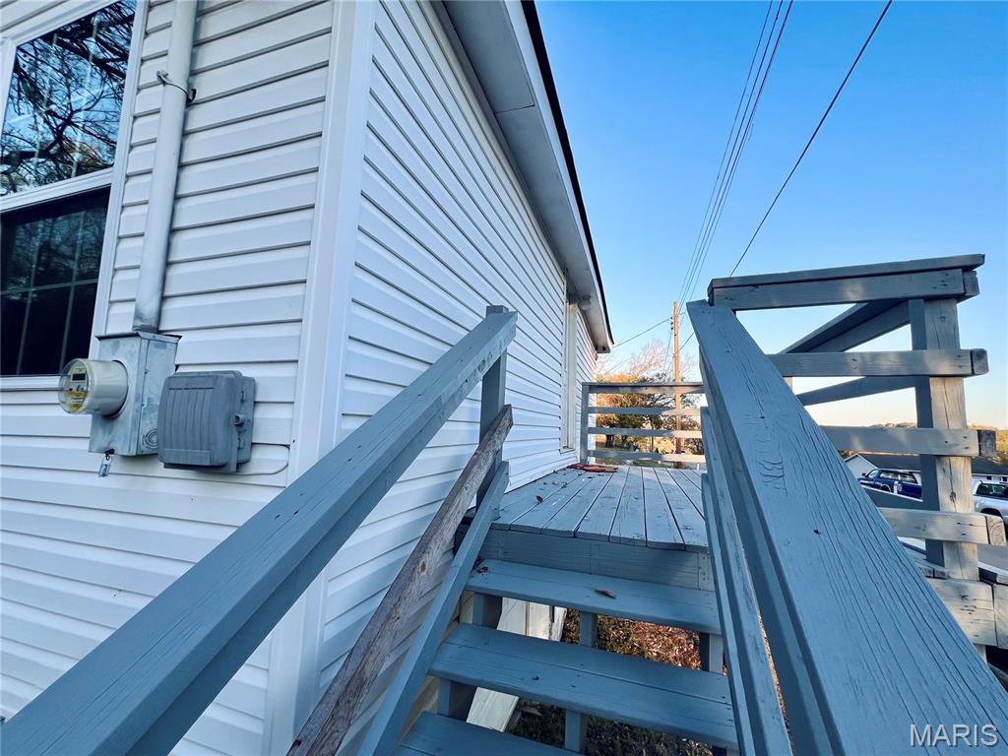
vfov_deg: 89.9
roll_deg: -1.8
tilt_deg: +7.1
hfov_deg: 106.2
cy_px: 378
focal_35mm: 13
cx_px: 504
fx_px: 379
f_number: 1.8
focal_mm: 1.57
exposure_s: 1/321
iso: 32
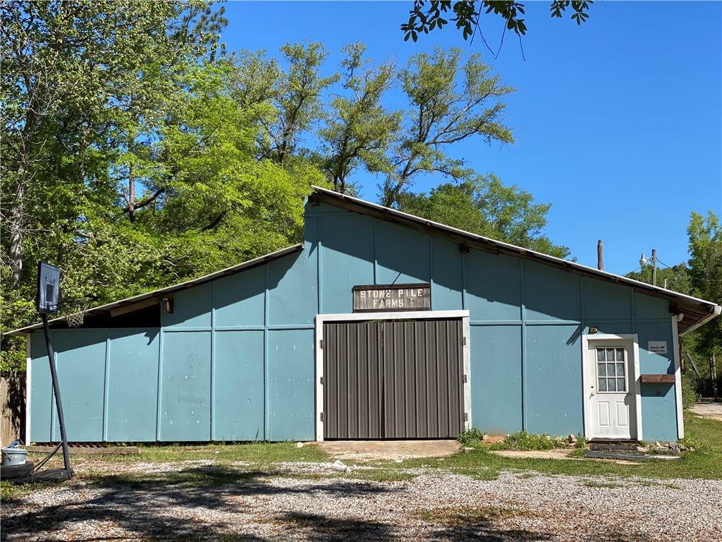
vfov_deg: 28.0
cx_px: 361
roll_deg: +0.9
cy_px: 271
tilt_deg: +7.6
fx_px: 1085
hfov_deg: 36.8
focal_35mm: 52
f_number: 2
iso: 20
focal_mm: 6
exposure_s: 1/1370
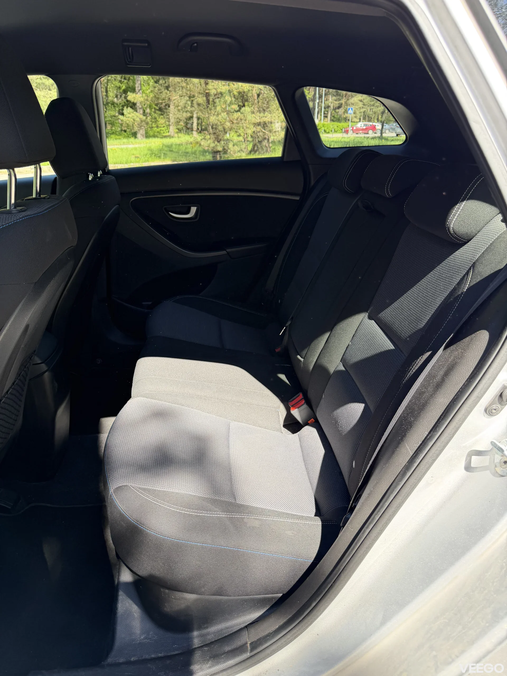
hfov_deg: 56.8
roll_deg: +0.2
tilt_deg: -23.3
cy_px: 338
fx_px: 469
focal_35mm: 24
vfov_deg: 71.6
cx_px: 254
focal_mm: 6.76
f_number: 1.78
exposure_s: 1/193
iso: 64
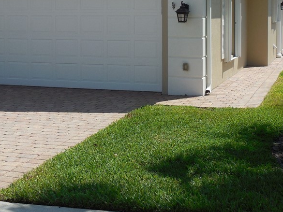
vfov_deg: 20.7
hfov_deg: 27.8
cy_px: 35
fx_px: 572
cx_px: 142
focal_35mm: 70
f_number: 3.6
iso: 125
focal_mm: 7.1
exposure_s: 1/1250
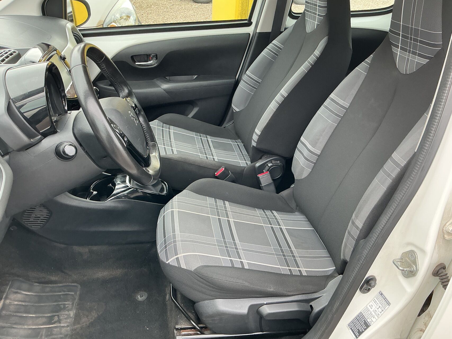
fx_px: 379
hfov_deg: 61.7
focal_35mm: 29
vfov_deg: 48.2
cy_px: 170
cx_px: 226
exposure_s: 1/60
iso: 40
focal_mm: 3
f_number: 1.8
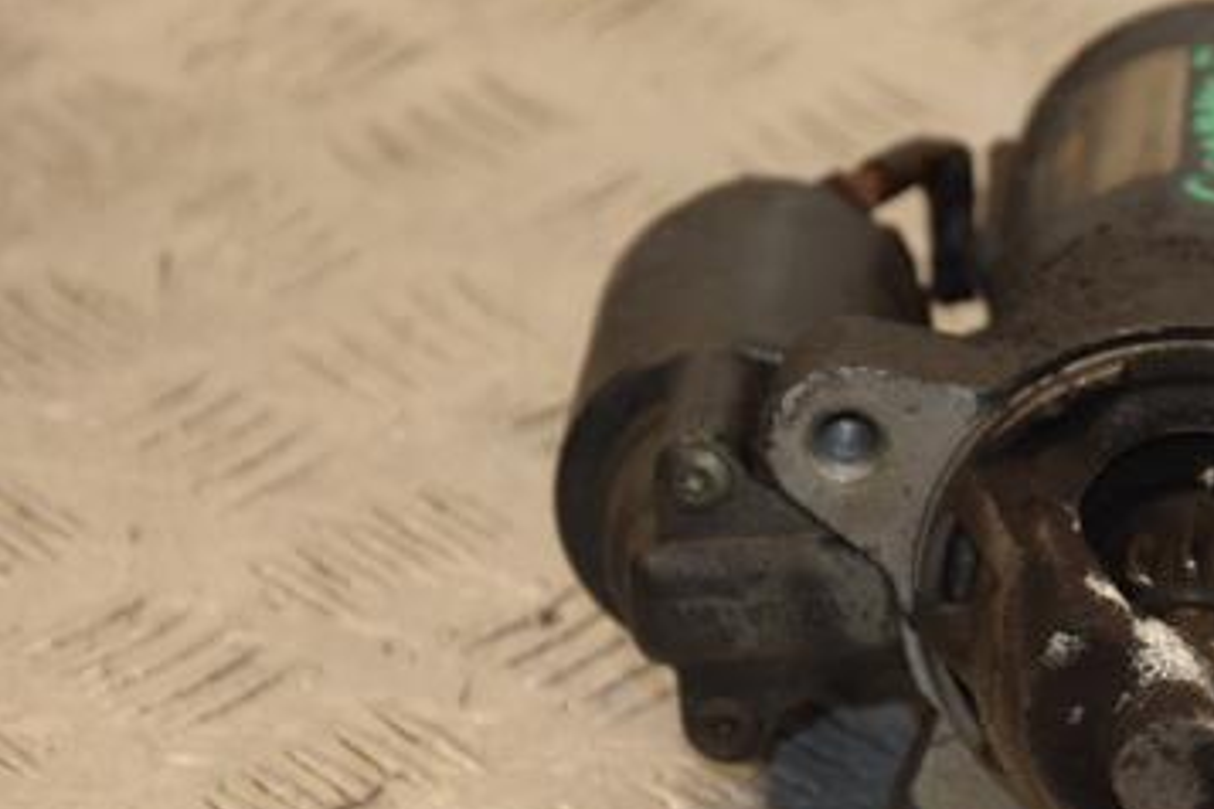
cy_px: 452
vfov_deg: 5.6
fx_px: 8329
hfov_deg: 8.3
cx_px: 1017
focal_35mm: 247
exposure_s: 1/160
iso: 800
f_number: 5.6
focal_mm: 98
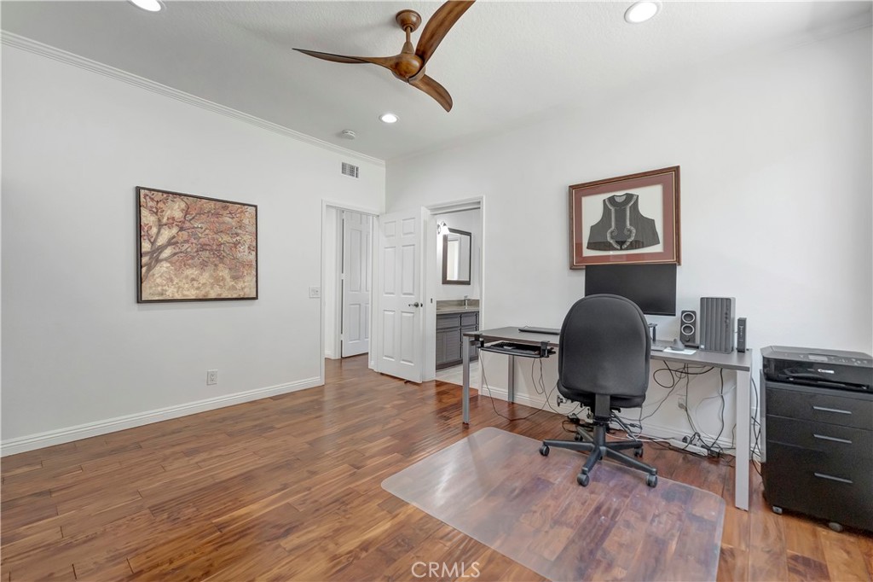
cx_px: 436
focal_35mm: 15
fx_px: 364
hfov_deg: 100.4
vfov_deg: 77.3
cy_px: 291
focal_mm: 10
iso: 640
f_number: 2.8
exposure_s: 1/320
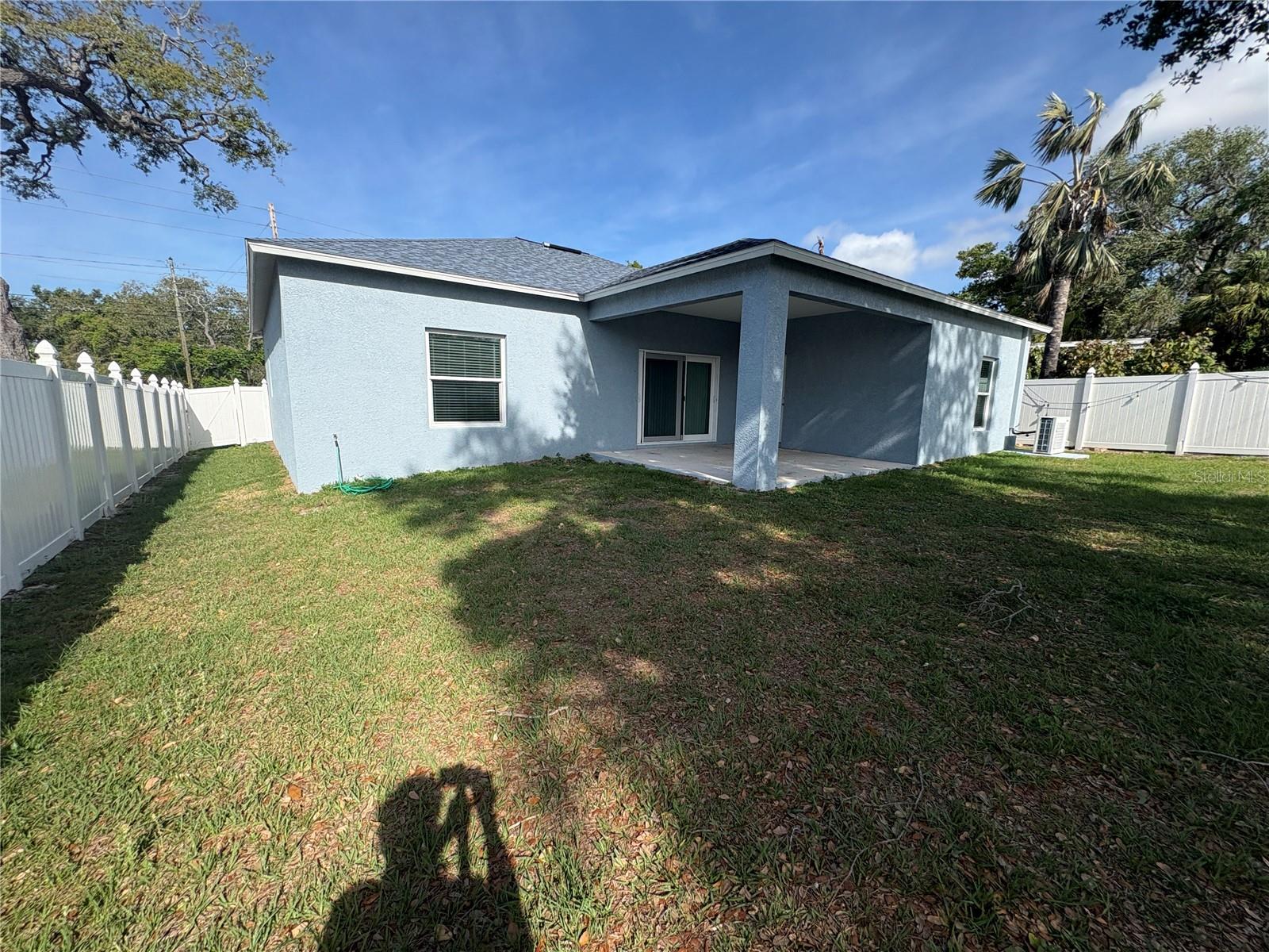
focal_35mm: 14
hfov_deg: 102.1
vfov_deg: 85.7
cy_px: 476
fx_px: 513
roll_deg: -0.4
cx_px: 634
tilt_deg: -8.8
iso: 50
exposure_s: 1/1637
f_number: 2.2
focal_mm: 2.22
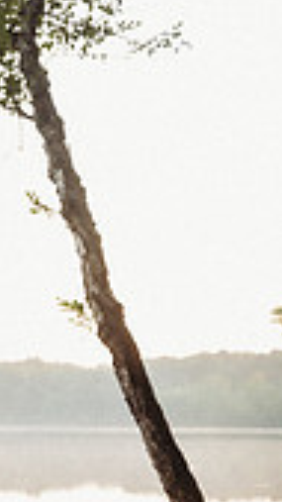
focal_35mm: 91
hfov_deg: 9.9
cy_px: 411
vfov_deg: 23.0
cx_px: -570
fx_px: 1210
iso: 200
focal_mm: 24
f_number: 2.8
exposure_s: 1/200
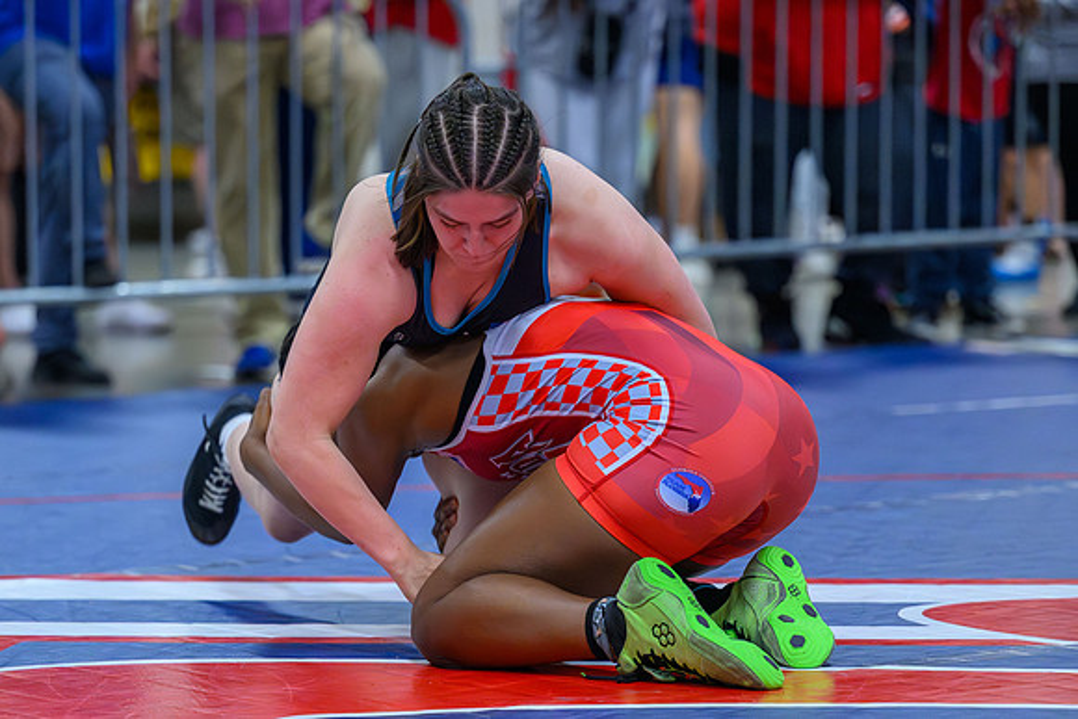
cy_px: 501
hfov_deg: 11.8
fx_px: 5208
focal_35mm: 174
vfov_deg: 7.9
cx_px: 430
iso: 11400
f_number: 2.8
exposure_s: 1/800
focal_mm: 120
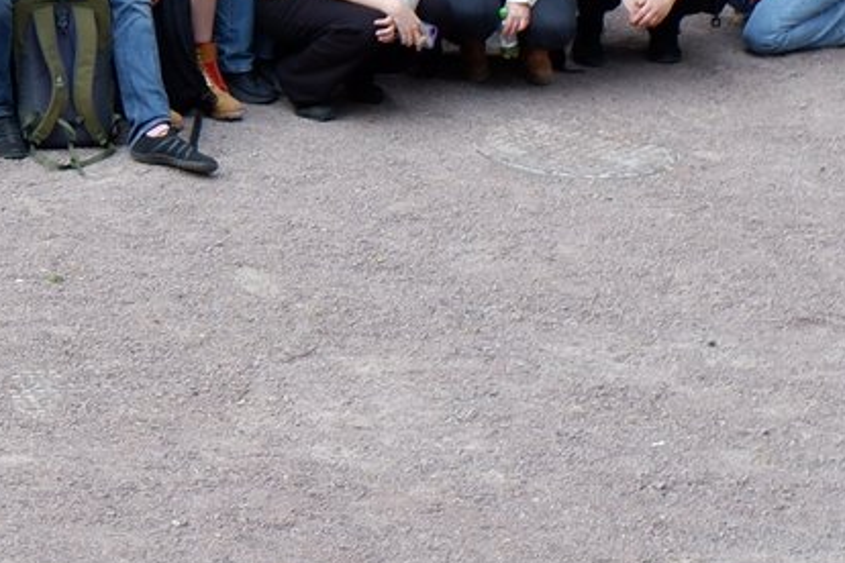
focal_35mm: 145
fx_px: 3403
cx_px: -371
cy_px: -430
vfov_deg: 9.1
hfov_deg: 13.4
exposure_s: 1/125
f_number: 4.2
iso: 250
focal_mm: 20.3
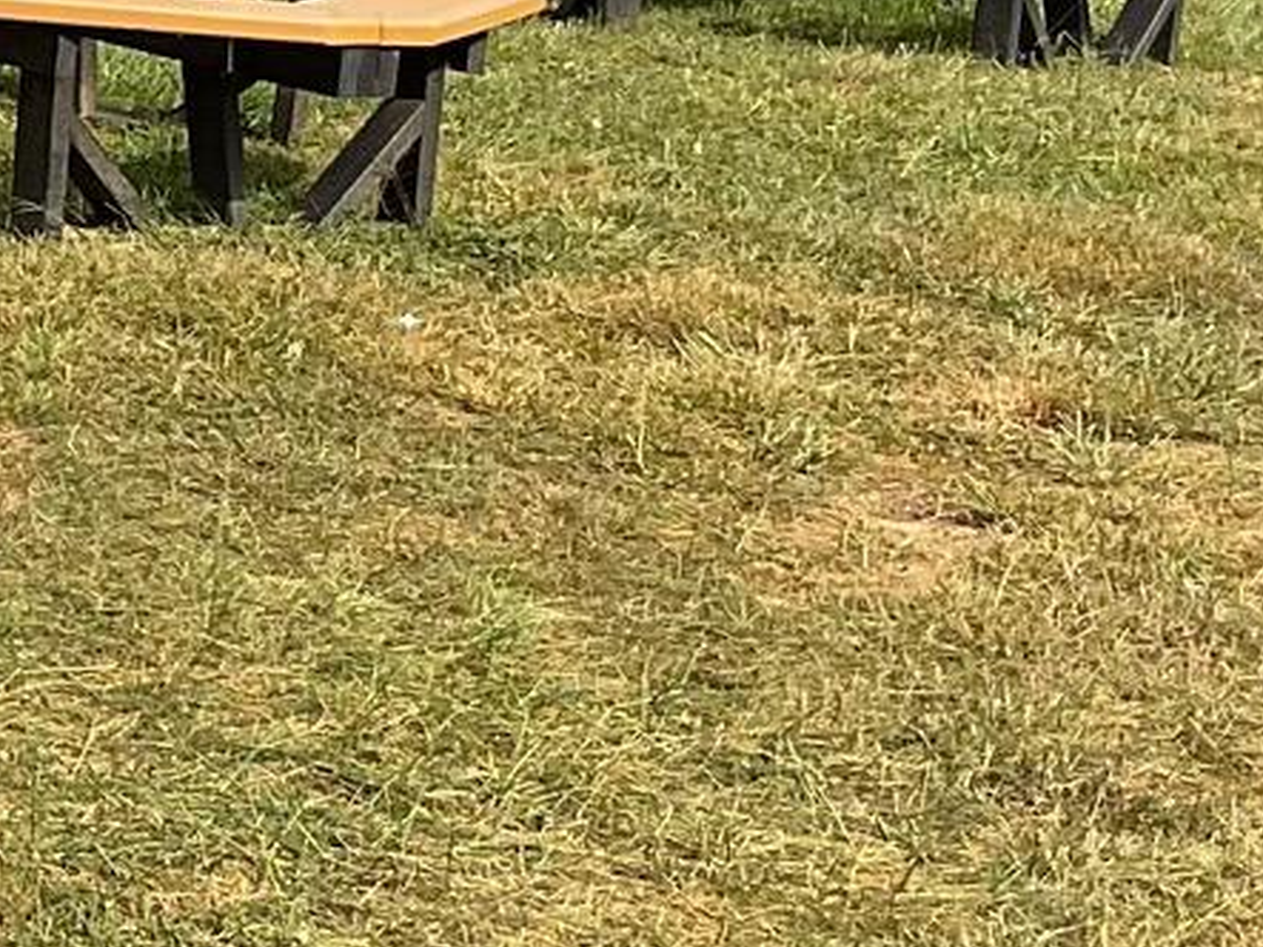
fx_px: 4888
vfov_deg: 11.0
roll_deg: -3.2
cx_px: -1035
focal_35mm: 134
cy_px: 34
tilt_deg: -8.4
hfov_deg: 13.2
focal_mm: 3
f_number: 1.8
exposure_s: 1/1534
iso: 16
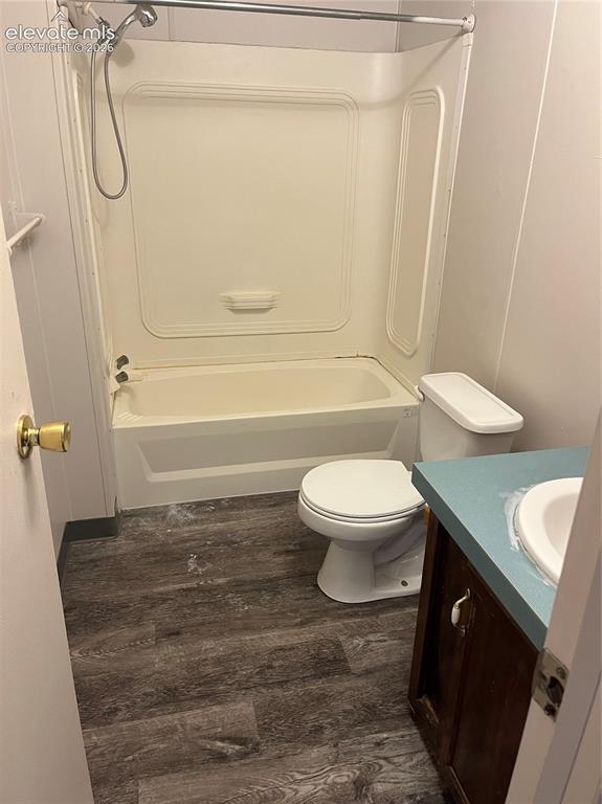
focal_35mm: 26
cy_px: 402
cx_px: 301
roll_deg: +0.0
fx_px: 604
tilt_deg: -23.0
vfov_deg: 67.3
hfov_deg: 53.0
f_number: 1.6
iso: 200
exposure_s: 1/60
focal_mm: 5.1
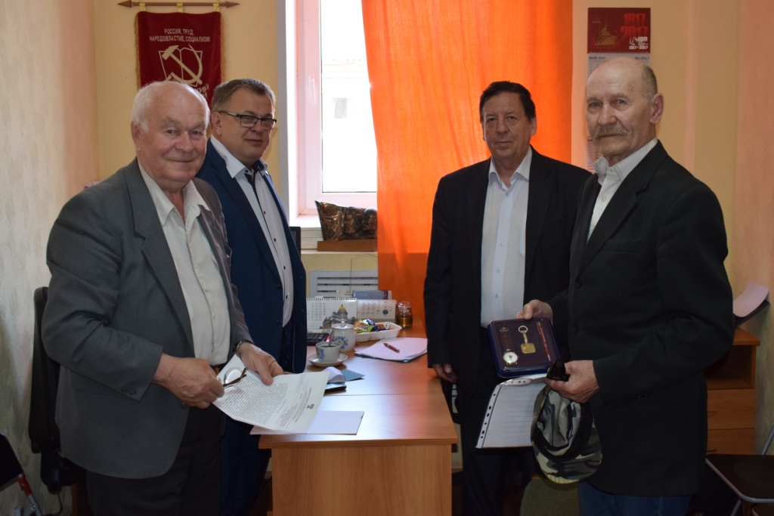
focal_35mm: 38
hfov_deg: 51.3
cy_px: 258
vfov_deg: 35.5
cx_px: 387
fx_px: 806
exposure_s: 1/100
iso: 800
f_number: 5
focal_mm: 25
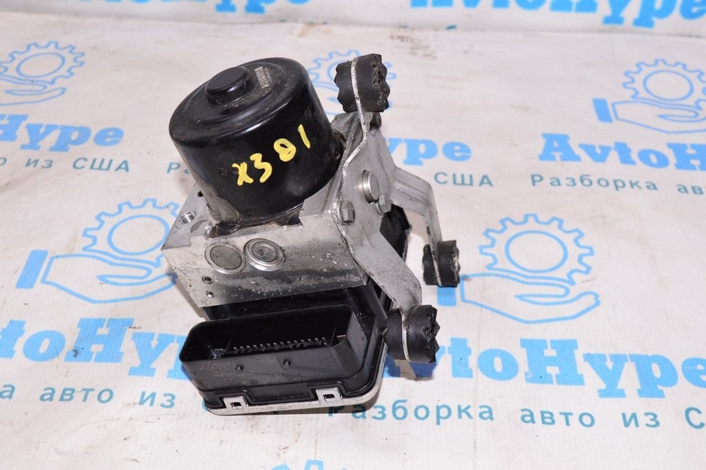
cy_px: 235
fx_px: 882
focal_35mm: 45
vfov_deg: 29.8
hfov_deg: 43.6
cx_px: 353
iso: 1600
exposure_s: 1/200
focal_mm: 30
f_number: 8
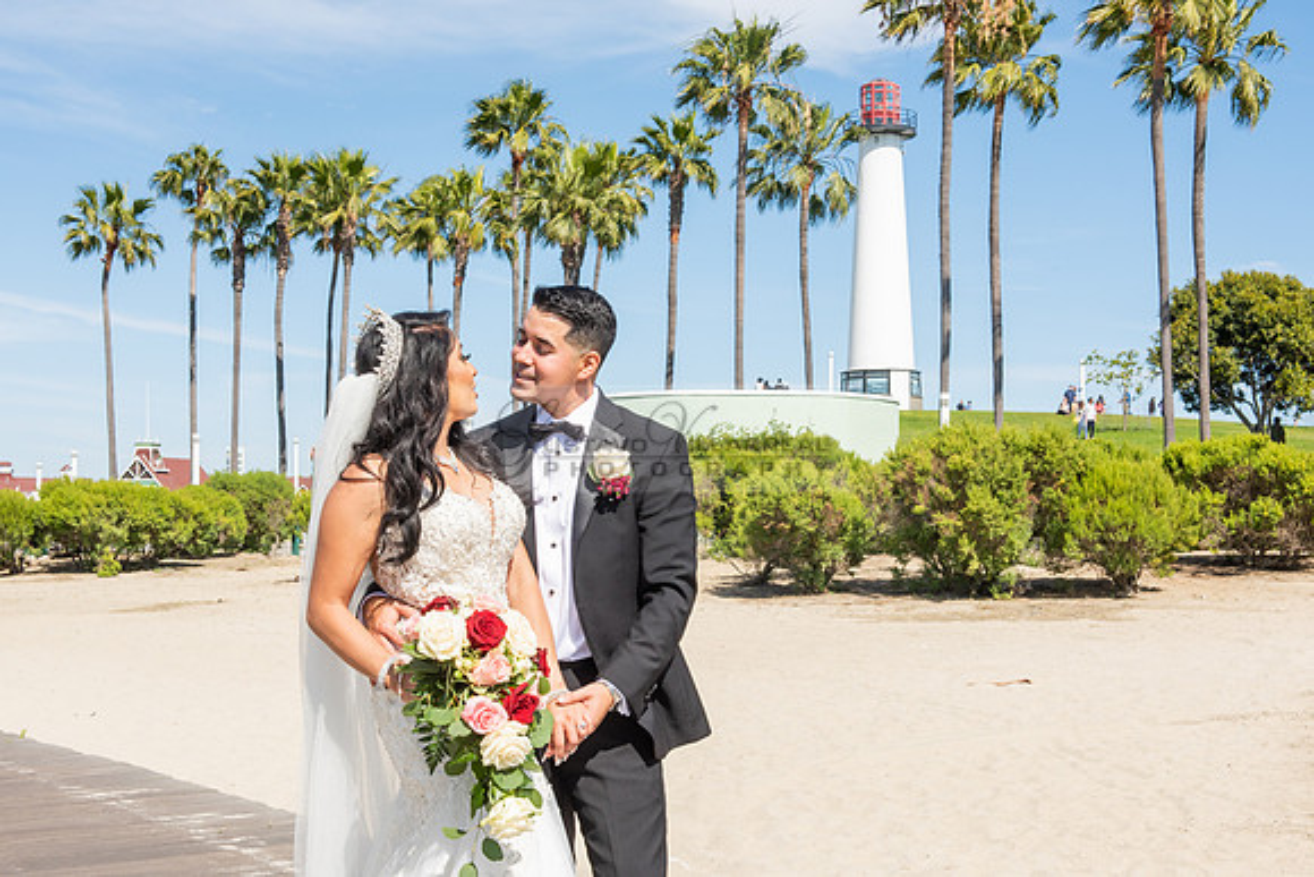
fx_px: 1959
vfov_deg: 25.2
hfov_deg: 37.1
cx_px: 657
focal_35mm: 54
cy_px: 438
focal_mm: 48
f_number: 14
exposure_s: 1/250
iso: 200
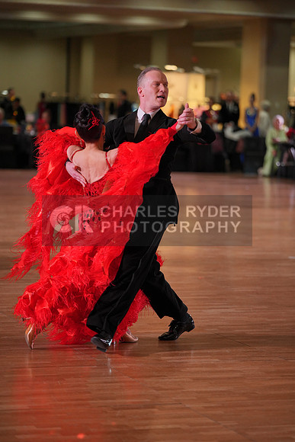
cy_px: 221
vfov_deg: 16.3
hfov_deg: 10.9
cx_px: 148
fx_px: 1548
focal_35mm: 126
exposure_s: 1/500
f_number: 2.8
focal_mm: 126
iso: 1000
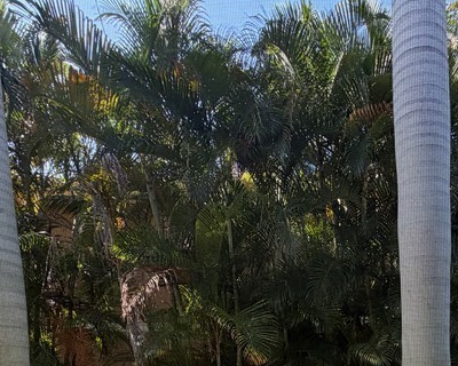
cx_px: 349
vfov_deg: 34.4
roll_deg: +1.6
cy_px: 432
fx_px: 474
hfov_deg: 49.3
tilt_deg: -5.7
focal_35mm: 35
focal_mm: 2.22
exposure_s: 1/171
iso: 40
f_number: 2.2
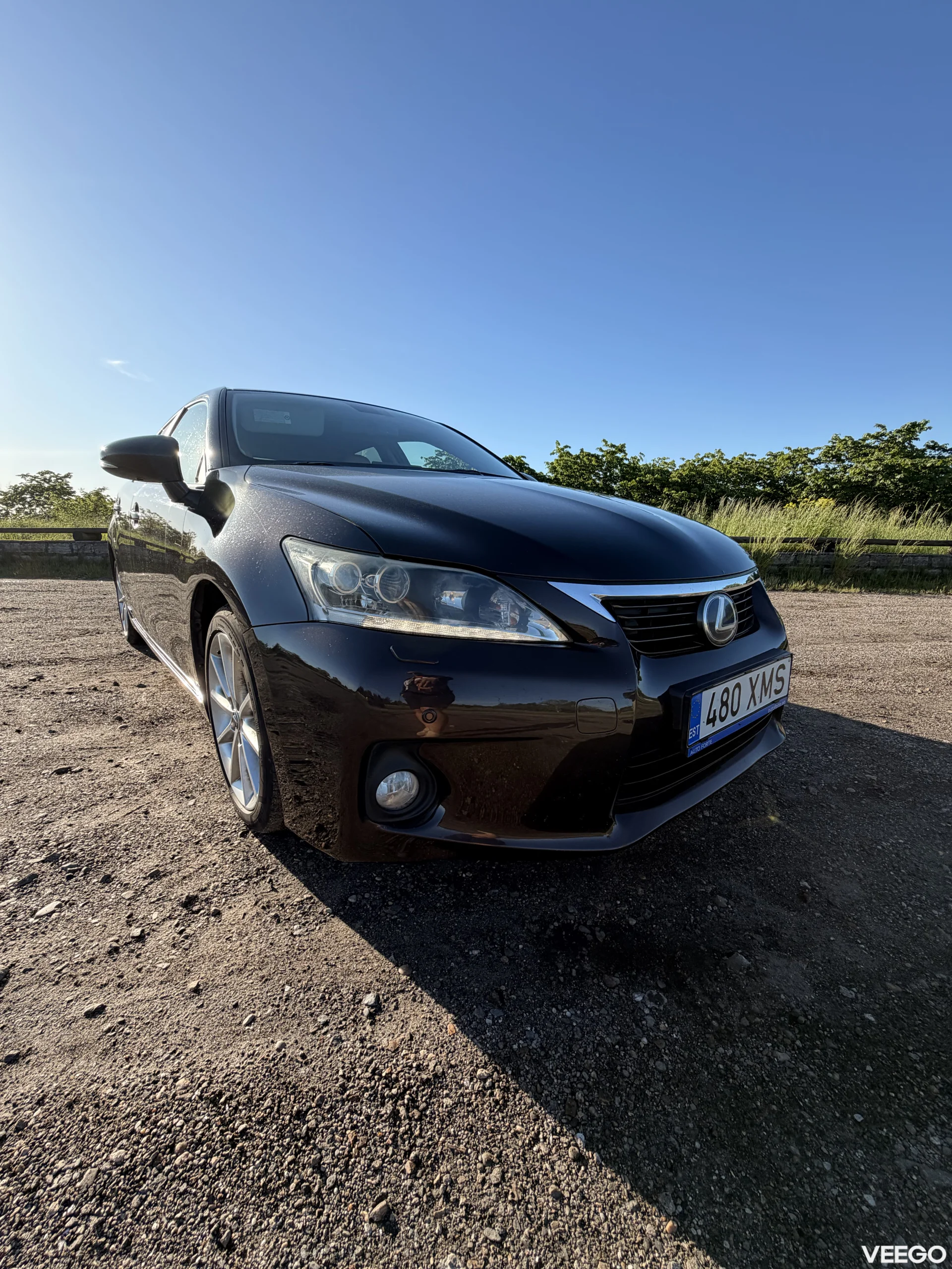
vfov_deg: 102.1
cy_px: 634
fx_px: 513
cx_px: 476
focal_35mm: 14
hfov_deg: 85.7
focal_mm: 2.22
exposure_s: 1/770
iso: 40
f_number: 2.2
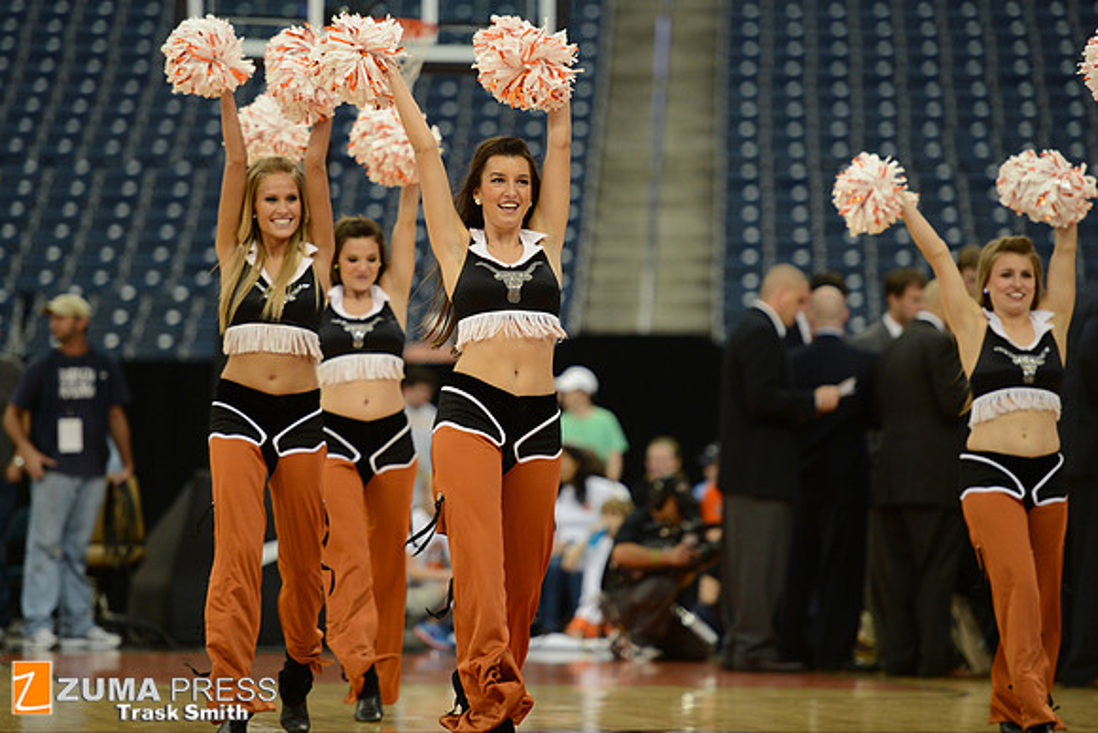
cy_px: 366
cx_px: 549
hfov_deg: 11.1
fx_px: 5644
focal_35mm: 185
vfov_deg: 7.4
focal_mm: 185
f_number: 2.8
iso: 2000
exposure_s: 1/1250
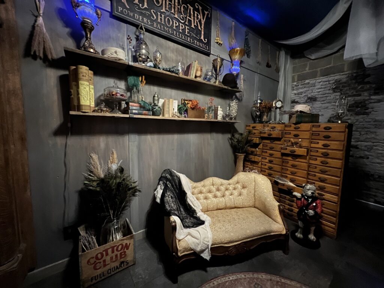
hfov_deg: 106.2
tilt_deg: -6.2
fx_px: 144
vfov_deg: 89.9
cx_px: 192
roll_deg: -0.6
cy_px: 144
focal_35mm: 13
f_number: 1.8
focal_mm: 1.57
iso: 1000
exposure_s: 1/10
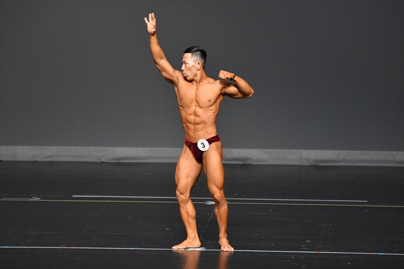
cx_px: 202
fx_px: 3533
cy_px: 134
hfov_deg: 6.5
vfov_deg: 4.4
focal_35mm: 315
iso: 2500
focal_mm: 210
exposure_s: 1/400
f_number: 5.6
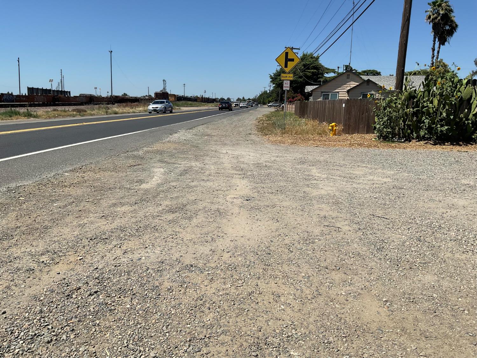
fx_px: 400
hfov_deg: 61.7
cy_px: 179
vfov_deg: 48.2
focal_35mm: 29
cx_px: 238
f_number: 1.8
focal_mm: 3
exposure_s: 1/3534
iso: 16
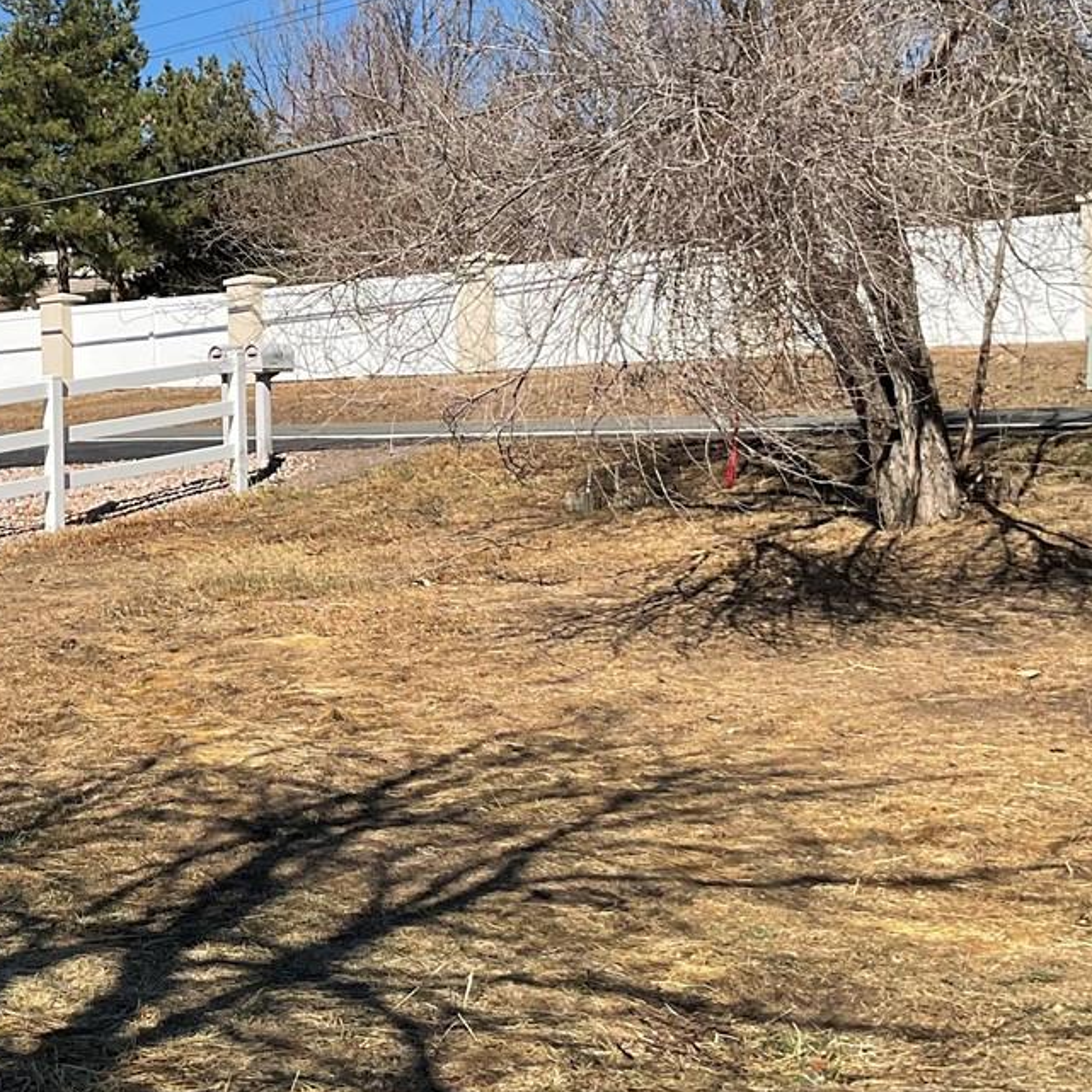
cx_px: 58
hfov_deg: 25.8
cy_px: 457
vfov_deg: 26.8
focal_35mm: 64
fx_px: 2284
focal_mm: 3
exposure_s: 1/1984
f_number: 1.8
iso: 16
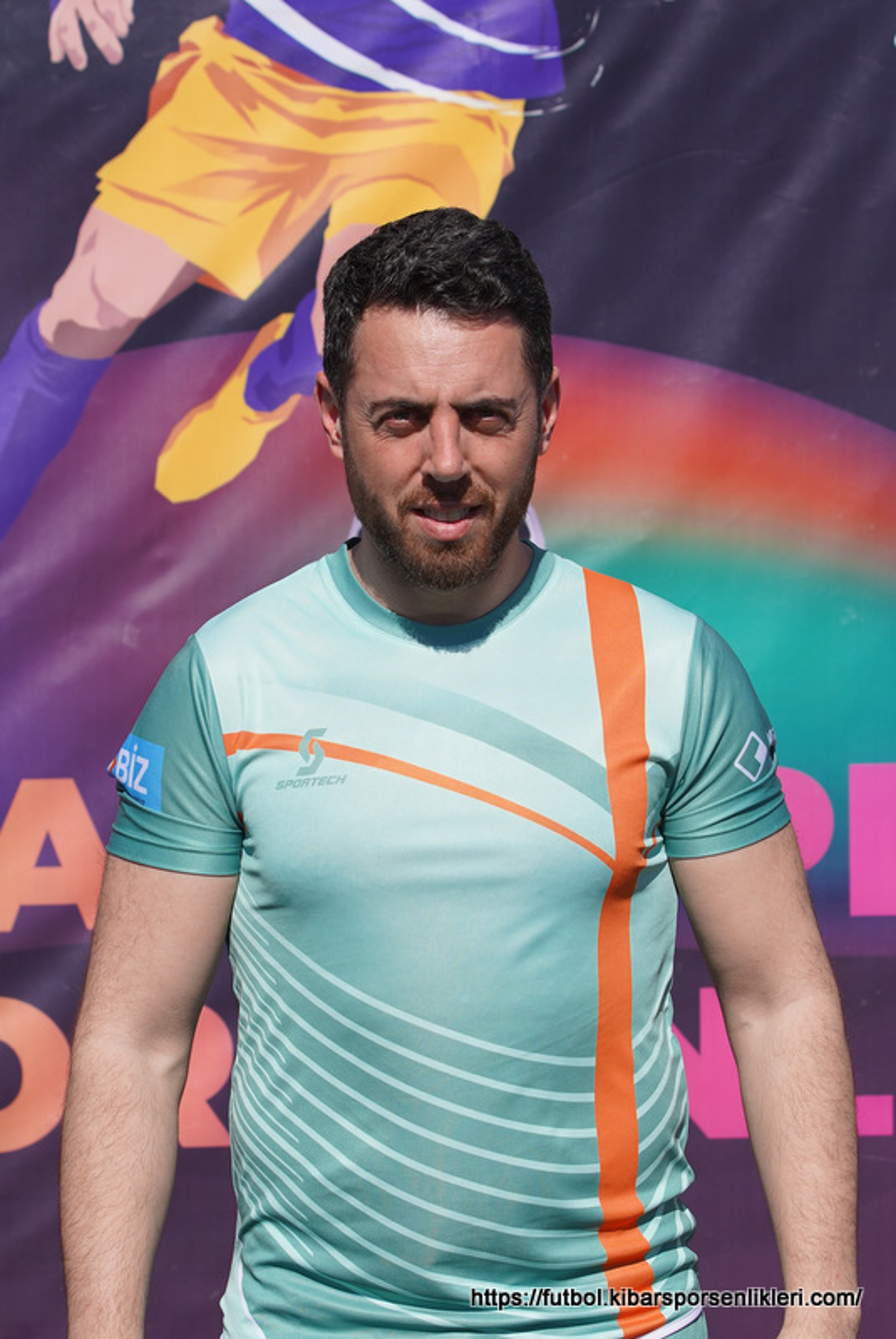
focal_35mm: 105
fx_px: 3911
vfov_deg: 19.4
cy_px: 670
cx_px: 448
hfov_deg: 13.1
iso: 100
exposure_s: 1/1000
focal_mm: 70
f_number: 5
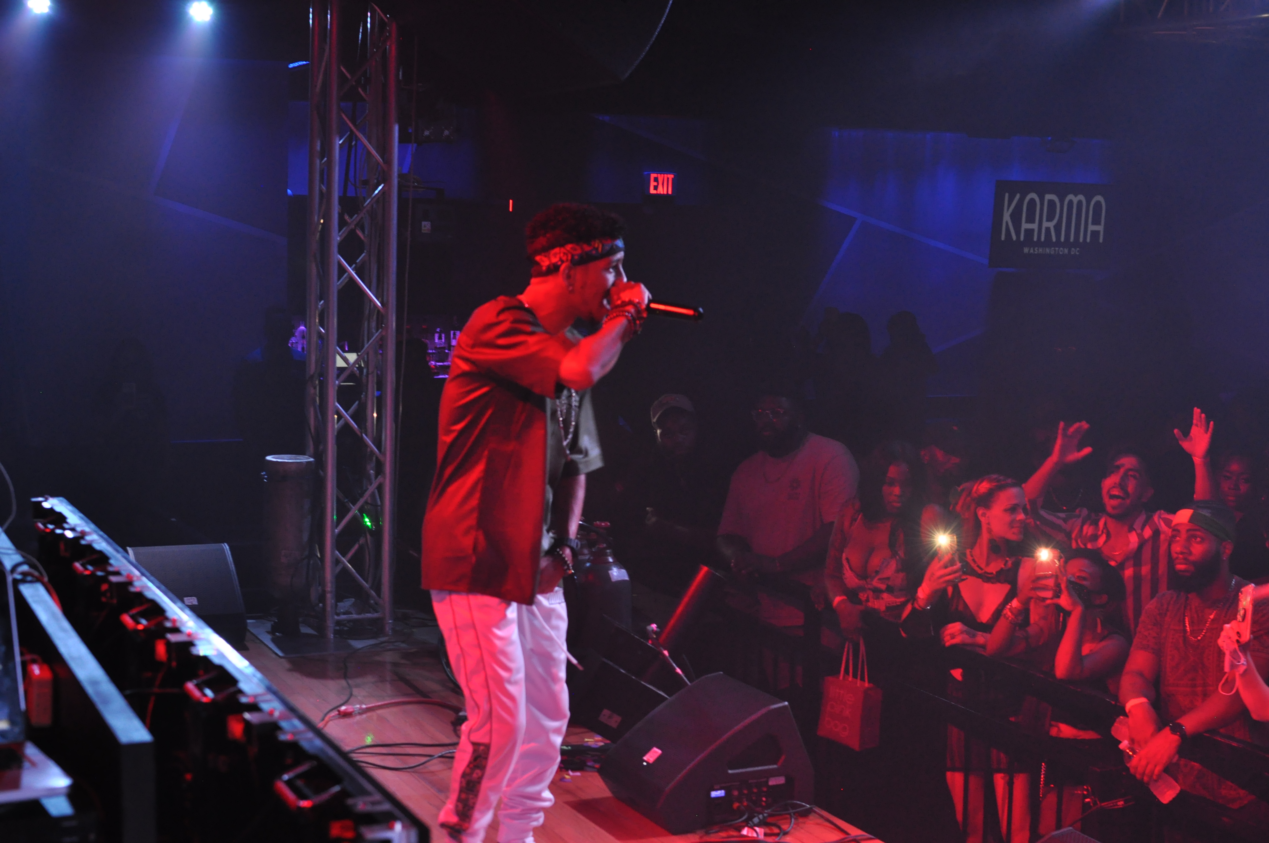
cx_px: 634
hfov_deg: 37.9
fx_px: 1848
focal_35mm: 52
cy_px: 422
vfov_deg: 25.7
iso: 800
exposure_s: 1/60
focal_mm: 35
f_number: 4
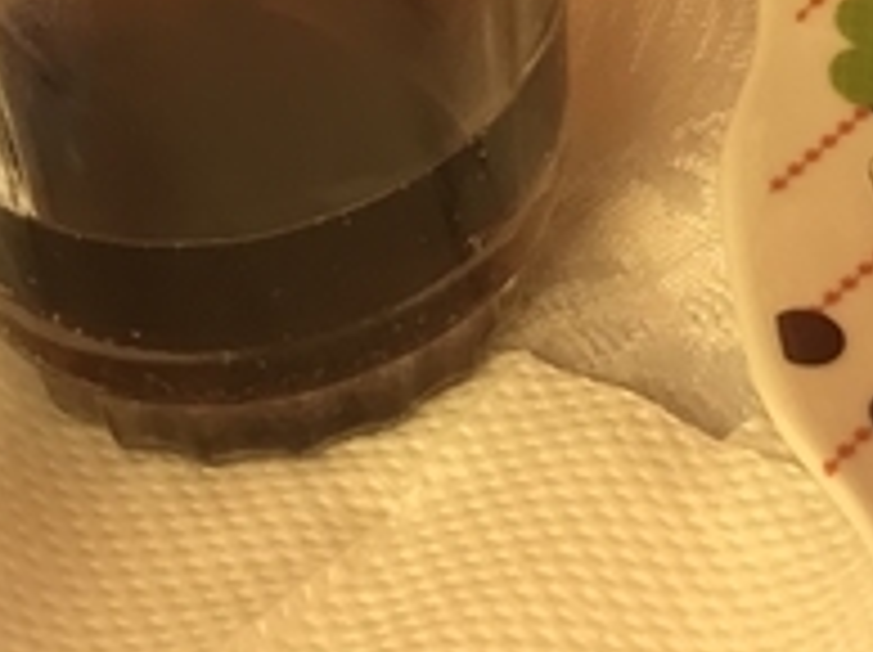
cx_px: 1530
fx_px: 3728
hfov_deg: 12.3
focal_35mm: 148
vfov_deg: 9.3
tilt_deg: -32.4
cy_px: -719
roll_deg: -3.7
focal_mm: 3.99
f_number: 1.8
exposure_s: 1/102
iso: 20
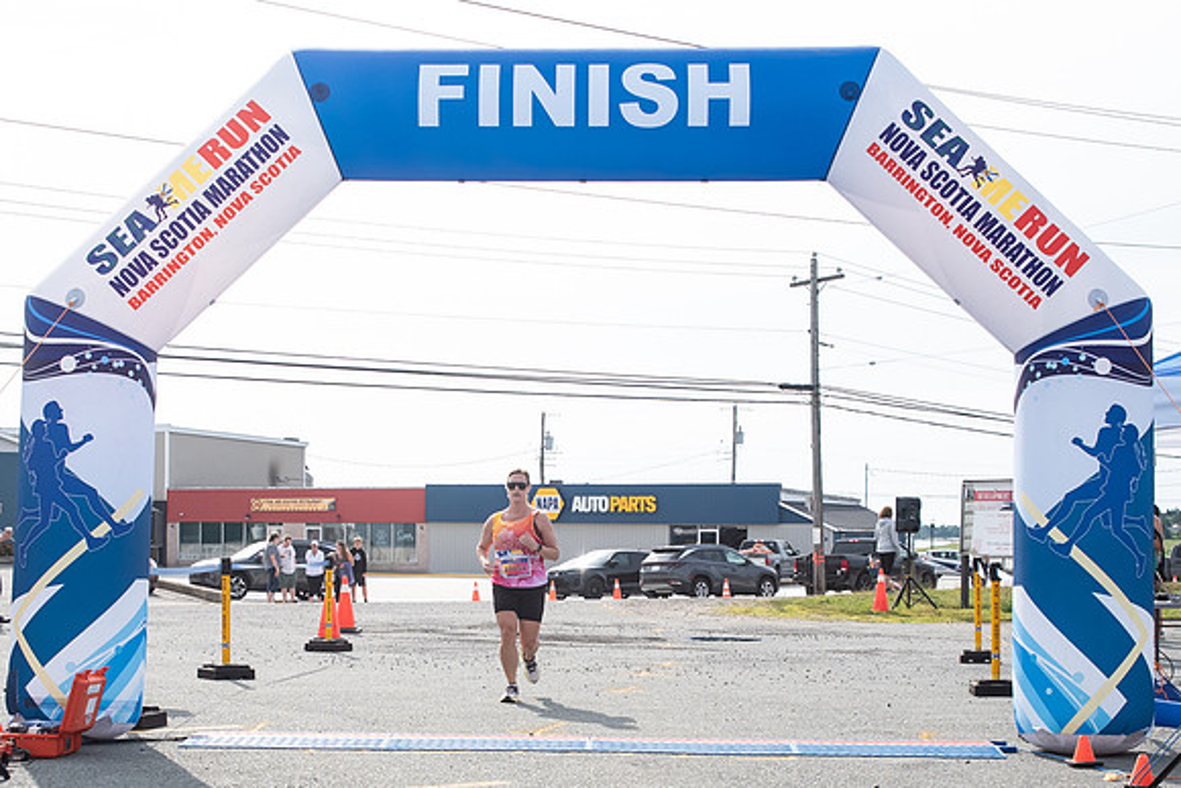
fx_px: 1855
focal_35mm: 57
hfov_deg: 35.3
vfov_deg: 23.8
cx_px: 519
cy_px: 543
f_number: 4
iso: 800
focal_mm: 32
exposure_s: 1/3200
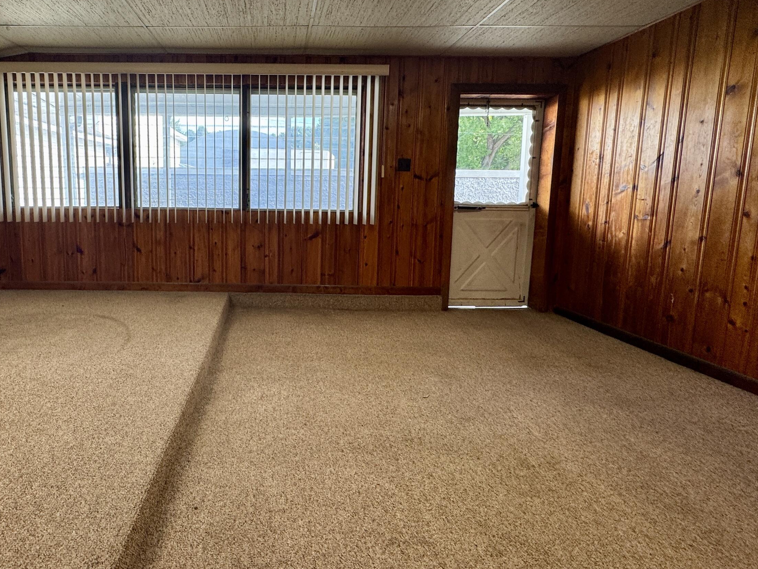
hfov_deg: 82.7
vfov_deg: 68.3
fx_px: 416
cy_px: 244
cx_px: 274
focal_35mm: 19
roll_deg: -0.3
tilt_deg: -7.6
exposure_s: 1/120
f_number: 2.2
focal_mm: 2.22
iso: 100
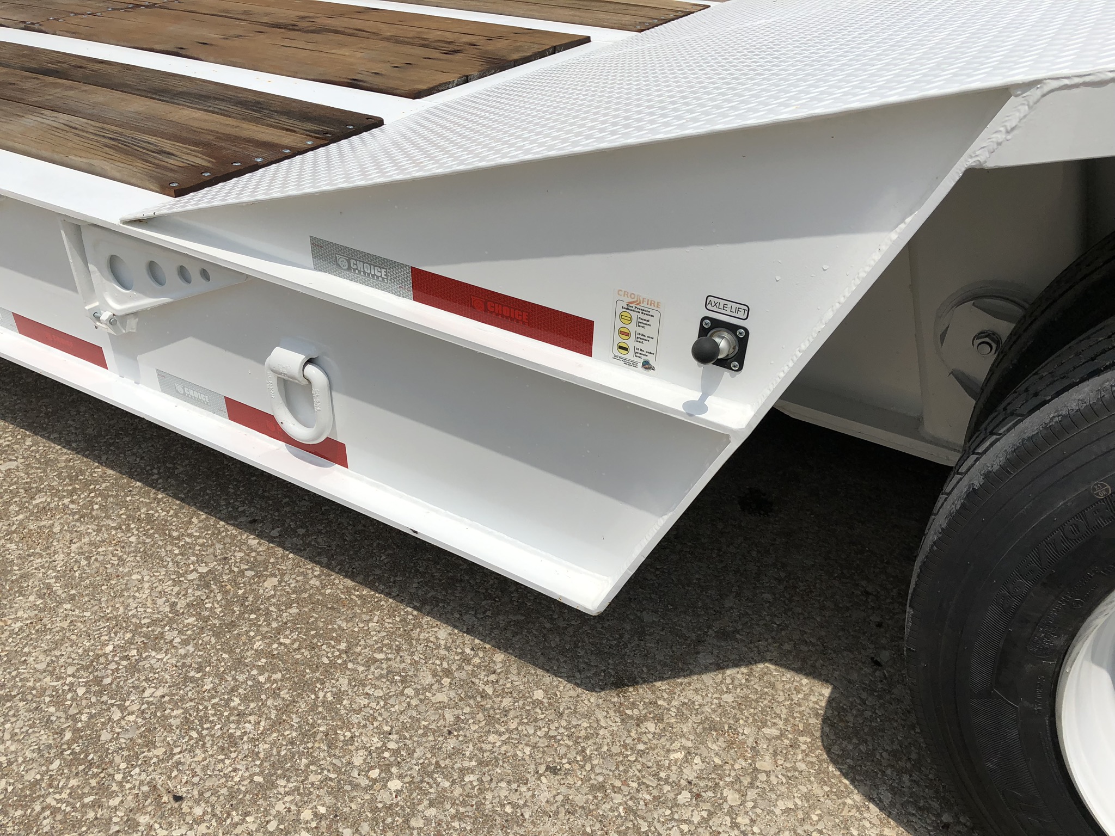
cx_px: 558
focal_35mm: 28
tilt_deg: -32.1
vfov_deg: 49.7
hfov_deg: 63.4
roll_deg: +0.6
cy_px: 418
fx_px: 902
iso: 25
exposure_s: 1/6944
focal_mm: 4
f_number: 1.8
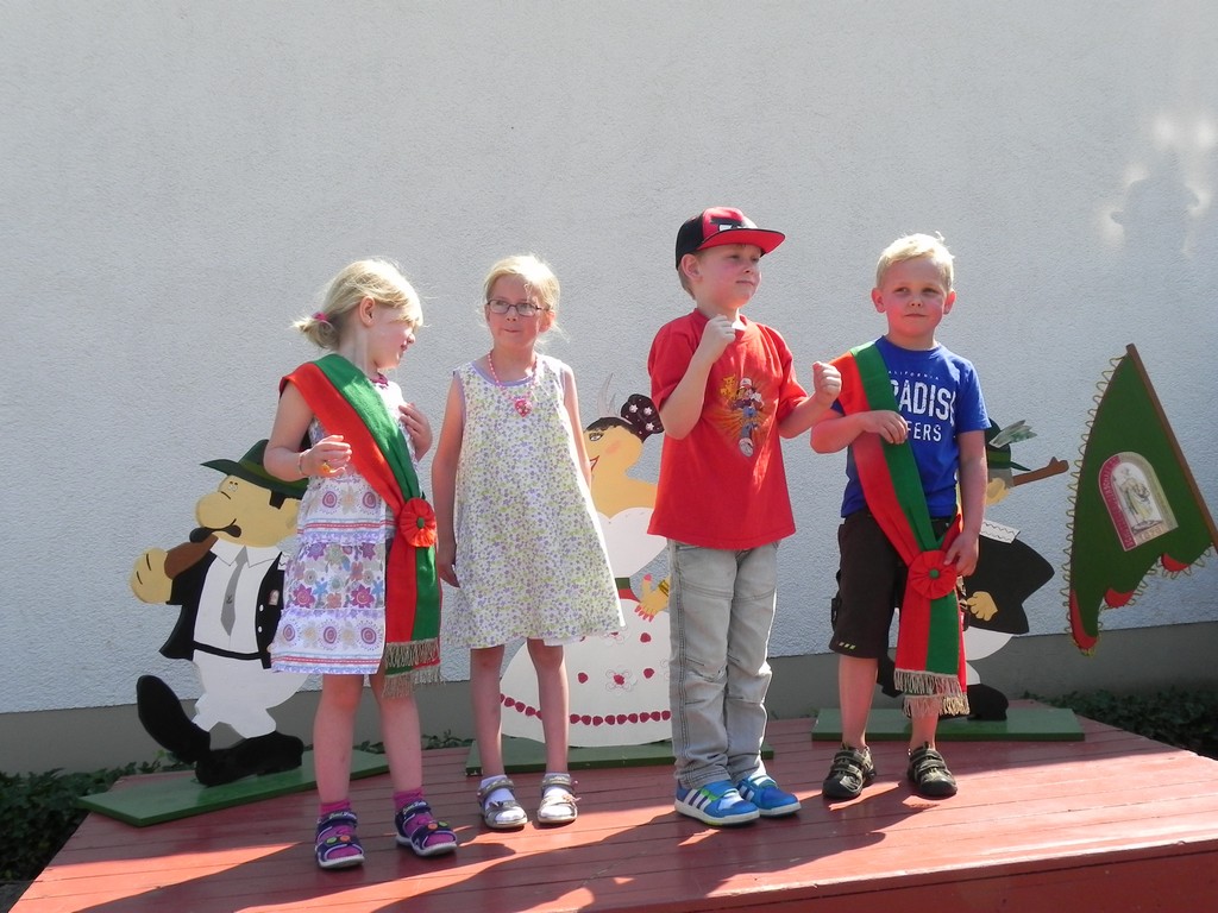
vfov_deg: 38.7
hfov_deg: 50.1
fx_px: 1302
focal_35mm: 37
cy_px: 456
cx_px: 609
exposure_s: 1/273
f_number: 6.3
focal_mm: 6.6
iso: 160
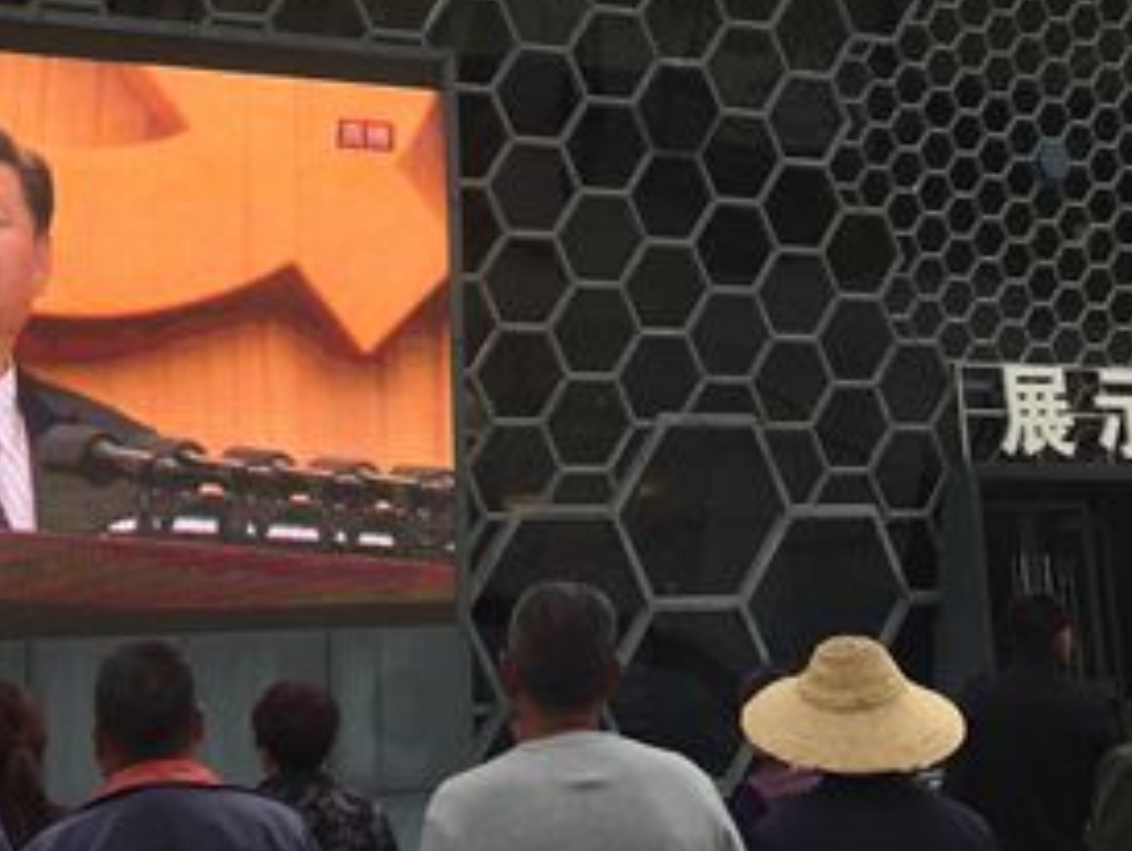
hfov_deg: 26.3
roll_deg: +2.6
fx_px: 2422
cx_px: 611
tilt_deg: +13.6
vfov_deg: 19.4
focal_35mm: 74
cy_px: 31
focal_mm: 4.15
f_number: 2.2
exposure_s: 1/719
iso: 32
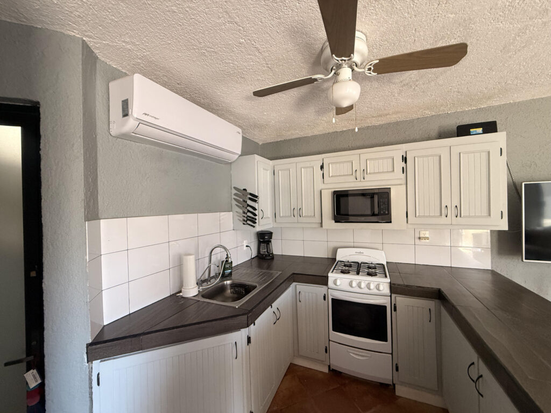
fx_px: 223
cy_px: 206
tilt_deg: +0.9
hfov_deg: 102.1
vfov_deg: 85.7
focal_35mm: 14
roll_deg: +2.9
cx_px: 276
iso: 320
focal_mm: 2.22
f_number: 2.2
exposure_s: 1/60
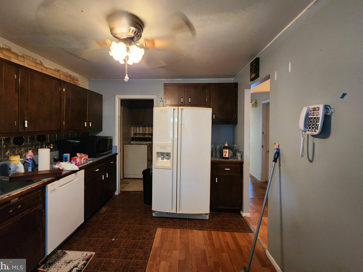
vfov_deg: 85.6
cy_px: 128
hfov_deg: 102.0
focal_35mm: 14
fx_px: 147
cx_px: 174
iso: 500
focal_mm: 2.2
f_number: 2.2
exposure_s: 1/30
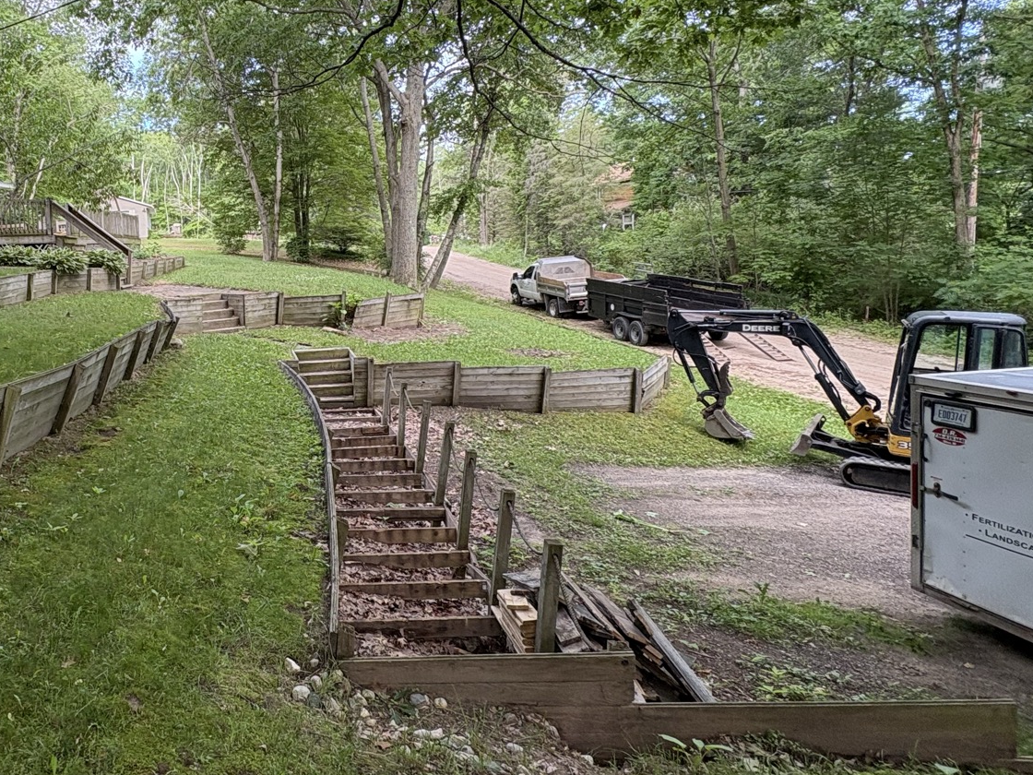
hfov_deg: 64.3
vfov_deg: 54.5
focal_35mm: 25
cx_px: 232
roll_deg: +3.8
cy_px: 307
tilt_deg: -3.7
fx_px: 746
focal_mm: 2.22
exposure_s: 1/99
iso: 50
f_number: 2.2
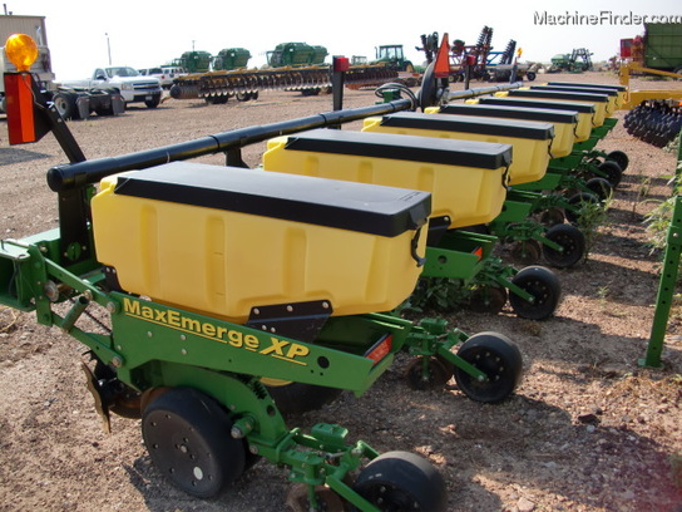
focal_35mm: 36
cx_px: 341
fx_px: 709
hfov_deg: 51.4
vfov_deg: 39.7
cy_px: 256
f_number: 2.8
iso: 64
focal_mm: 6.3
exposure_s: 1/800
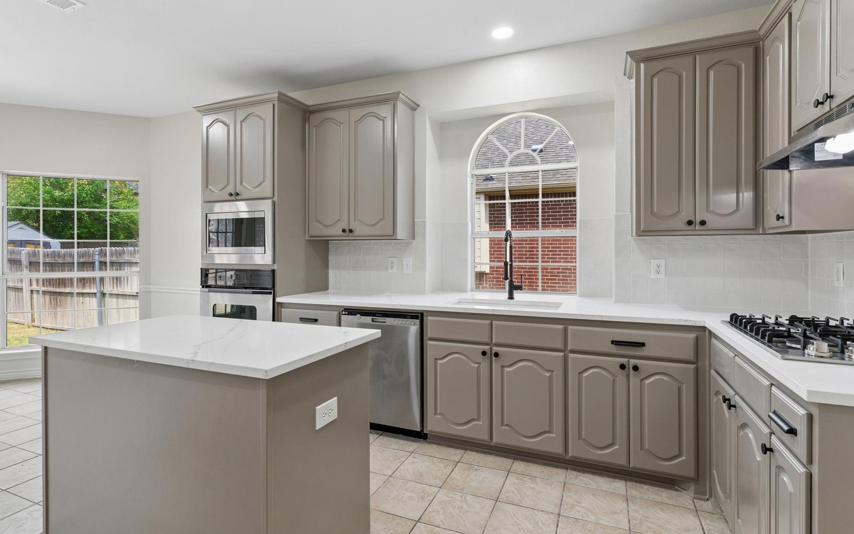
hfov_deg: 91.1
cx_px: 432
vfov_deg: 65.0
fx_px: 419
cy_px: 257
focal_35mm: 18
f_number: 10
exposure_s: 1/5
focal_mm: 17
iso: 400
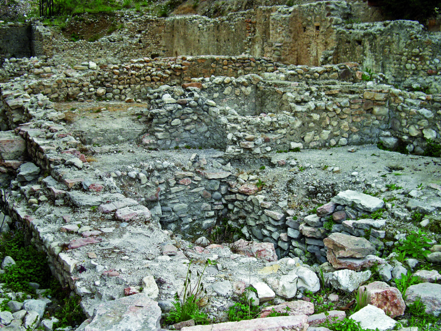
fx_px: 548
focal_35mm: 43
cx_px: 208
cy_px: 186
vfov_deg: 33.6
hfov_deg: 43.8
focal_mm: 7.9
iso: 64
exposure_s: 1/83.3
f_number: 2.8
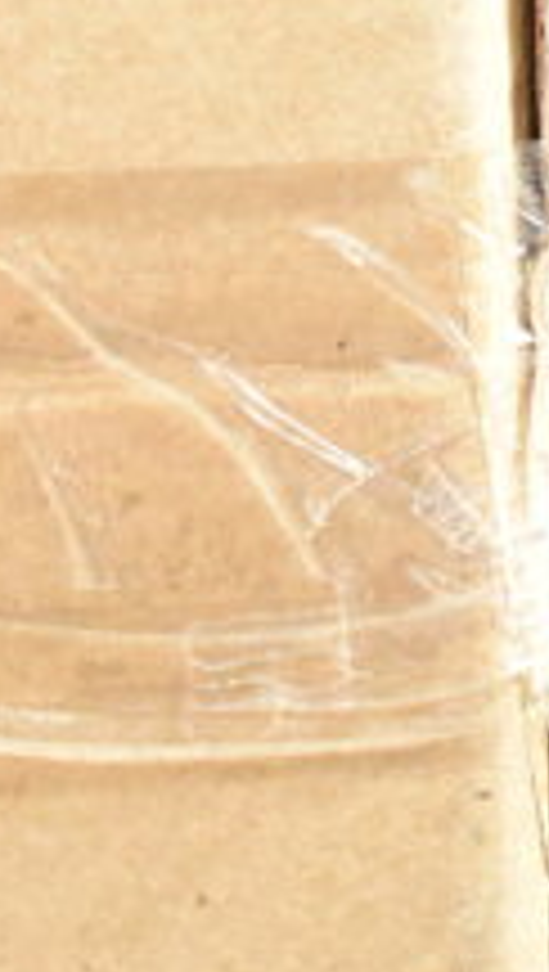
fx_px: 5320
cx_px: 1134
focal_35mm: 206
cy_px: -695
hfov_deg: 5.8
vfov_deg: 10.0
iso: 6400
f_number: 5.6
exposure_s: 1/125
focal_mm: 31
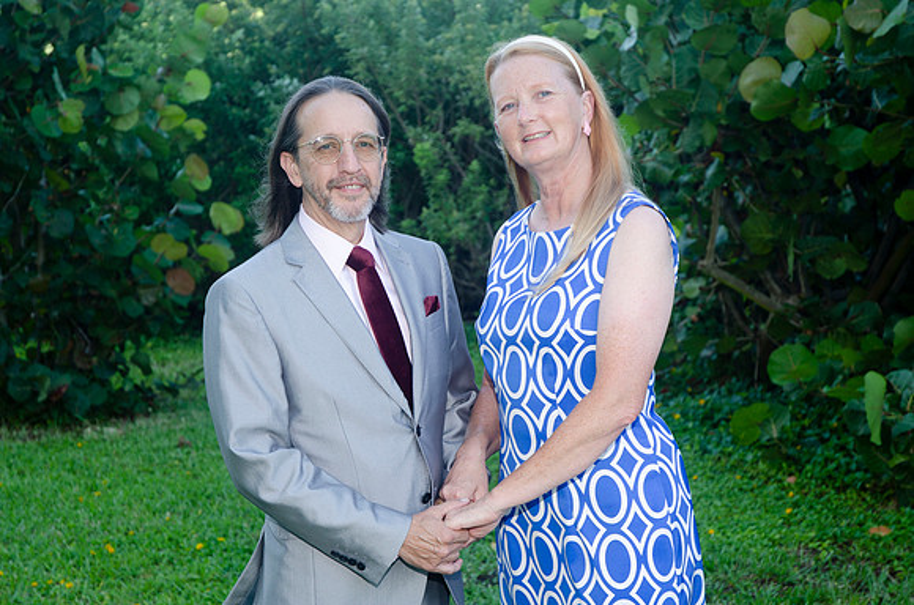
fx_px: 1900
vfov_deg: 18.1
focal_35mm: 75
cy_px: 302
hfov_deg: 27.0
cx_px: 457
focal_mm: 50
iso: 100
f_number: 5
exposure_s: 1/60
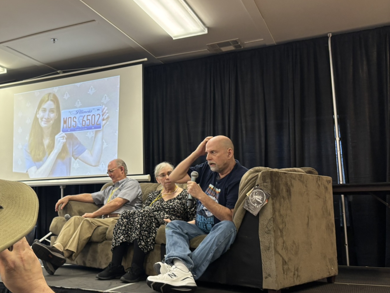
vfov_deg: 36.0
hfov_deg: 45.0
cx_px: 92
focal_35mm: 40
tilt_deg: +8.1
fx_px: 451
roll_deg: +0.2
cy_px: 149
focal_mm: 5.96
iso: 125
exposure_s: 1/120
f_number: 1.6
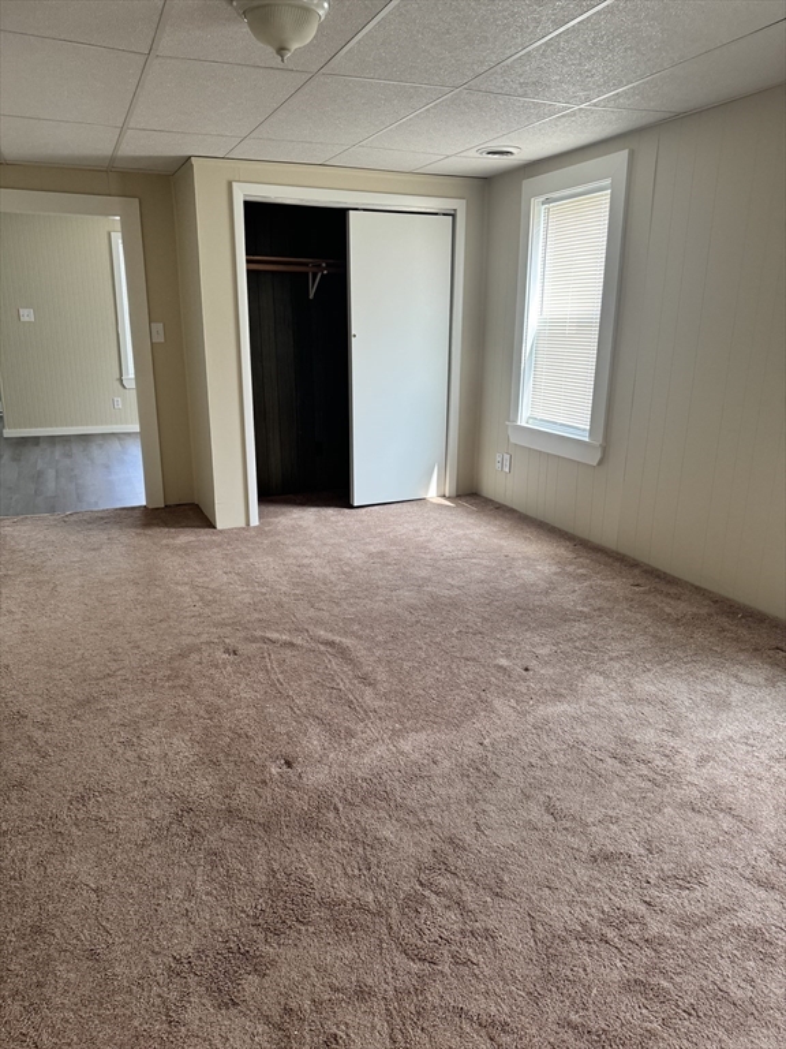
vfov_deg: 71.6
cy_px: 524
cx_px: 393
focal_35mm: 24
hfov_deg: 56.8
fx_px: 727
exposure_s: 1/105
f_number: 1.78
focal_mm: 6.76
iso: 200
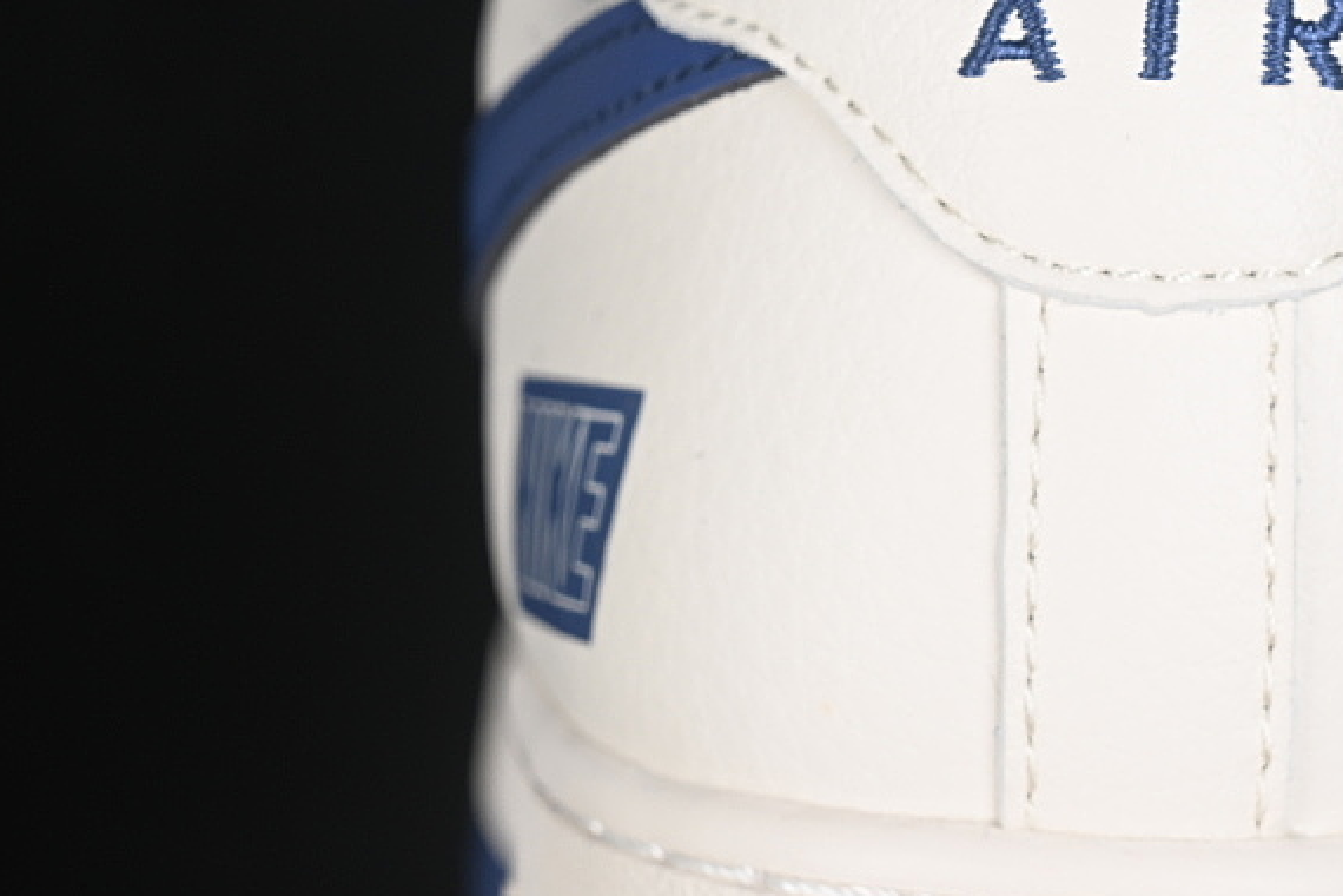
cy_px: 434
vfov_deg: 9.7
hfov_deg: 14.3
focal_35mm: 142
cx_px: 1133
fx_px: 5297
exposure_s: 1/80
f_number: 7.1
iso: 160
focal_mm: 50
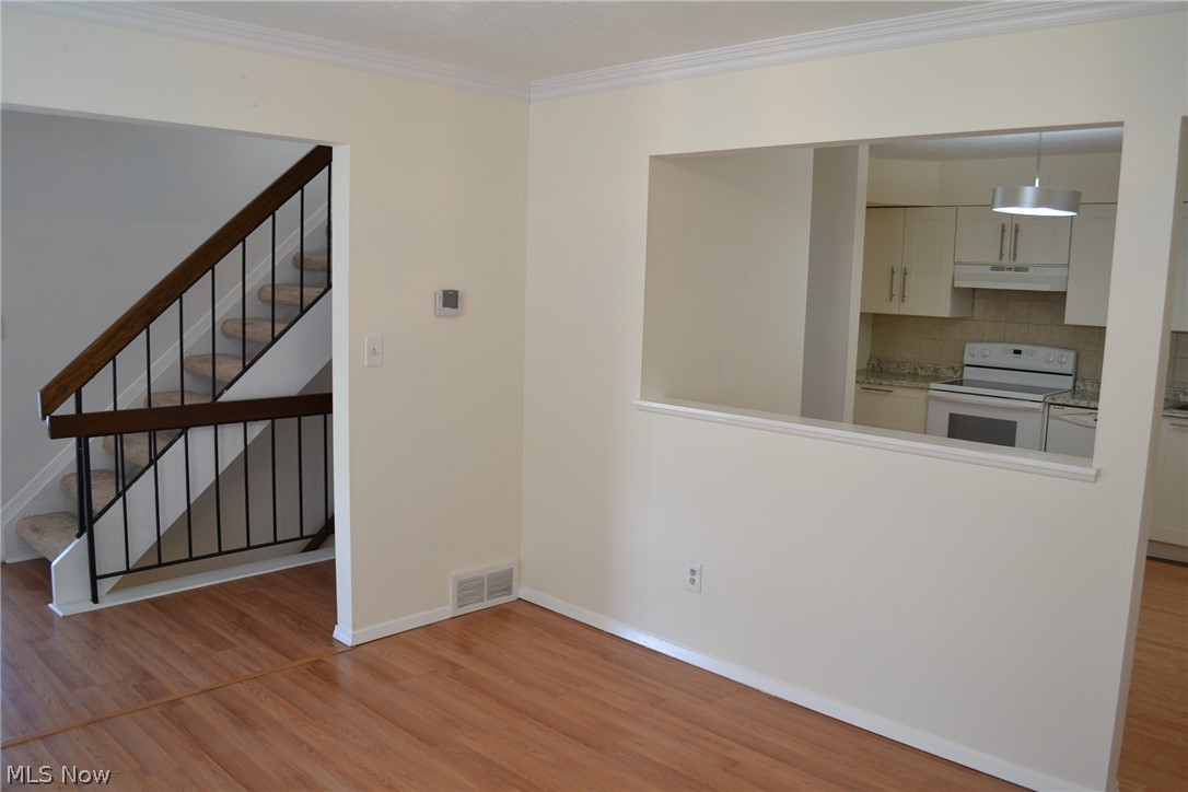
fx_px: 891
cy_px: 396
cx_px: 594
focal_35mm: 27
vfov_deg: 47.9
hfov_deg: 67.4
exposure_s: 1/60
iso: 400
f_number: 4
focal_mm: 18
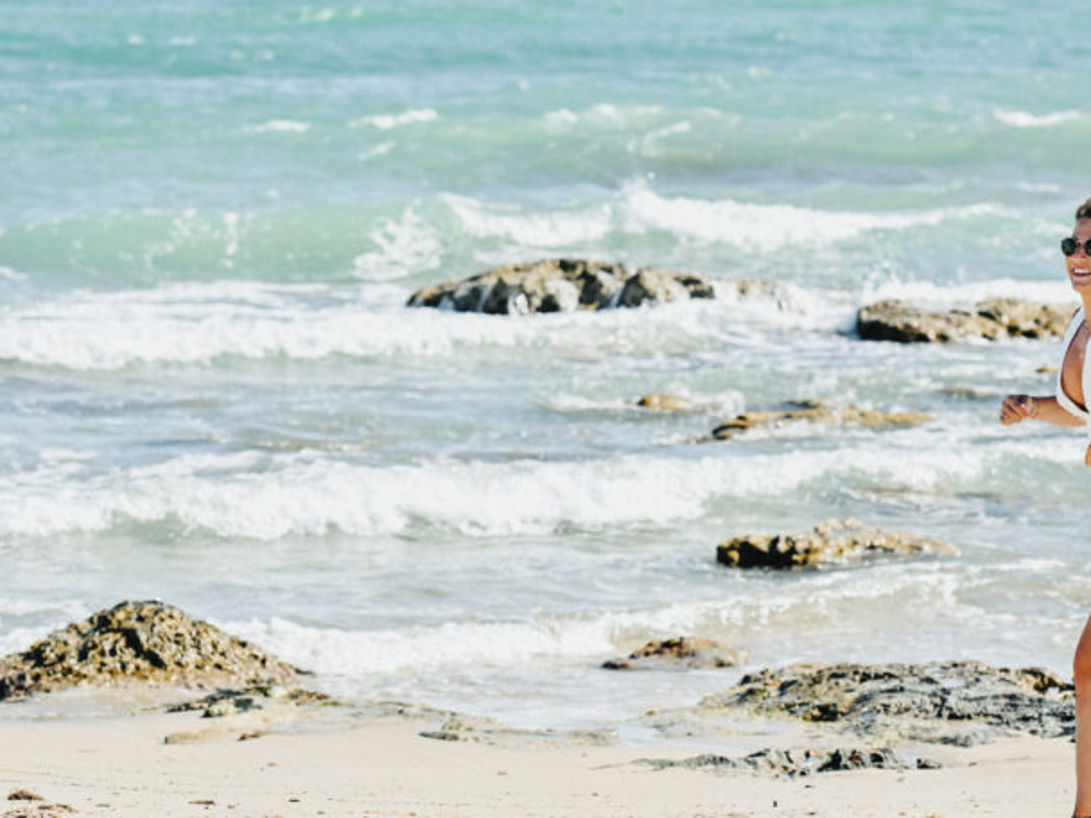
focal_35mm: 174
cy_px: 340
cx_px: 560
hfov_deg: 11.4
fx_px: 5484
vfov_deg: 8.5
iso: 200
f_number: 4.5
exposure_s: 1/1250
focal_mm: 110
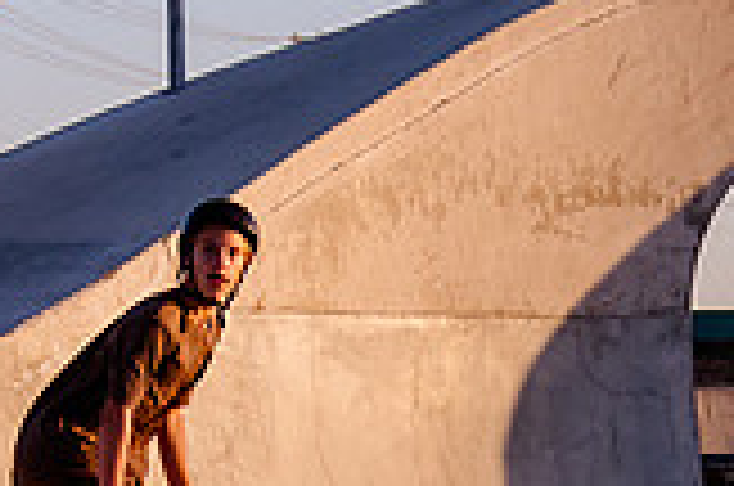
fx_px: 5474
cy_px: 652
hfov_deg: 7.7
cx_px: 400
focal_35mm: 269
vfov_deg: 5.1
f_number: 4
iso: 1000
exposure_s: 1/3200
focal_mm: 48
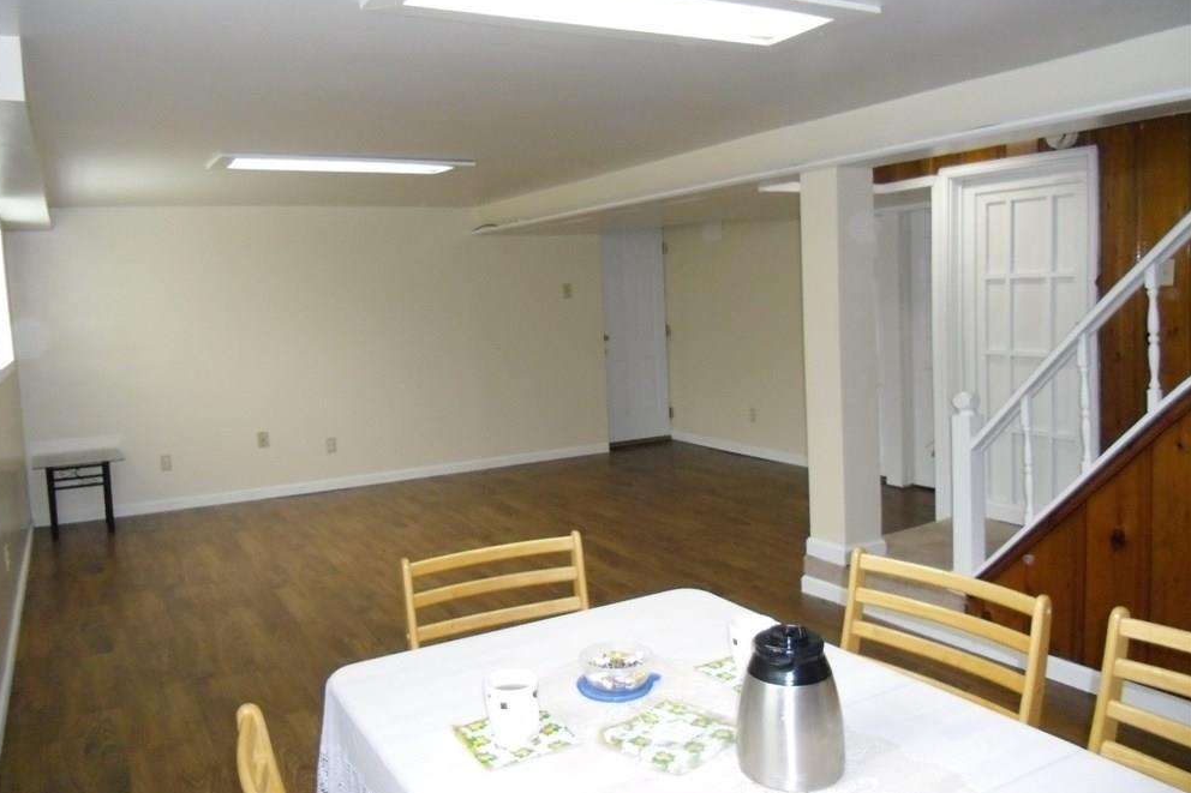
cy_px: 370
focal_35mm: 29
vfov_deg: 44.9
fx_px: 959
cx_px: 577
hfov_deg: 63.7
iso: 400
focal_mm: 4.9
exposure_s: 1/60
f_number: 3.2
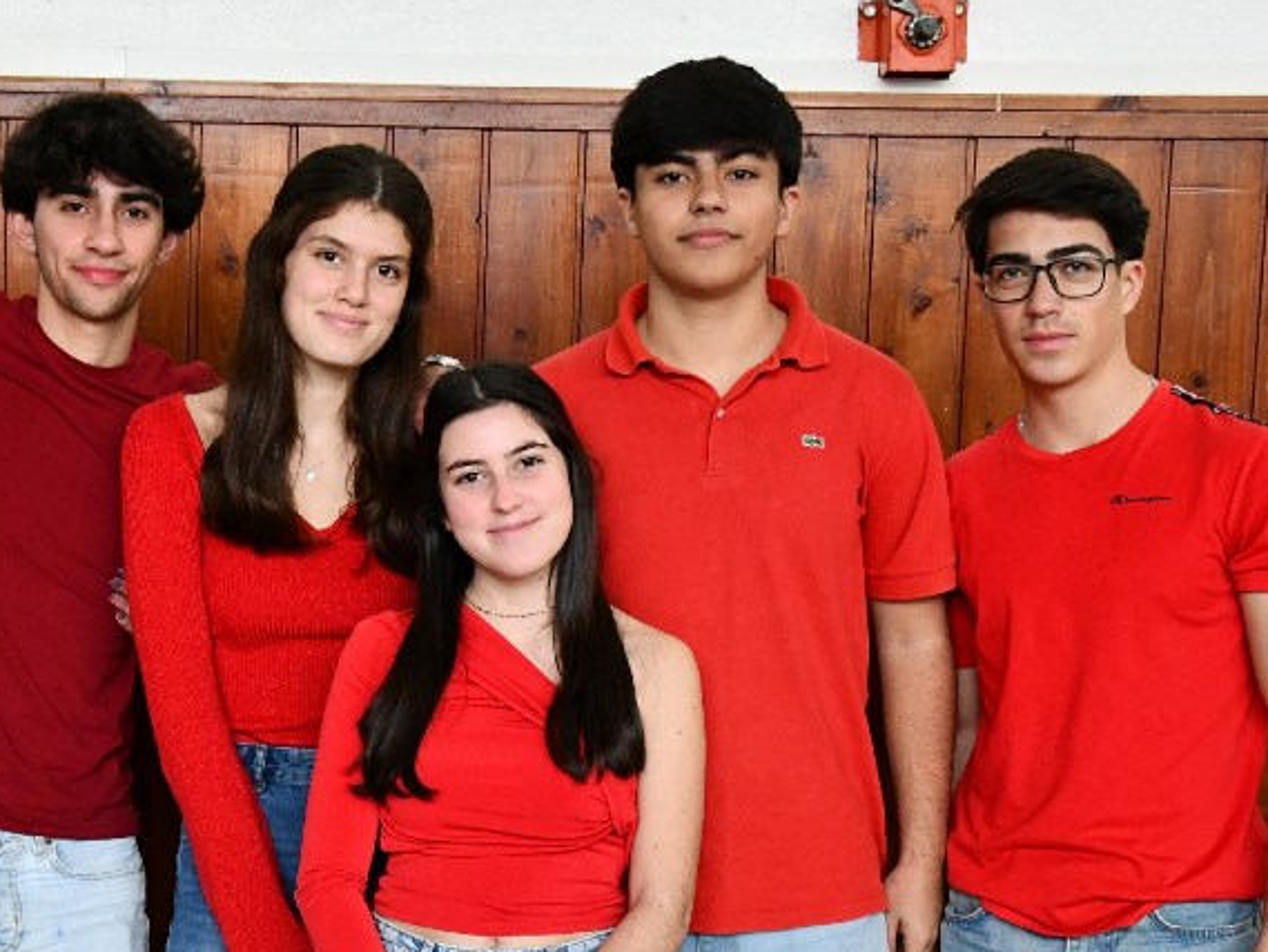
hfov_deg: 23.4
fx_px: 3041
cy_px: 651
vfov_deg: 17.7
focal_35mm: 83
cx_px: 414
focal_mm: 32
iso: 3200
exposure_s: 1/100
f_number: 4.2
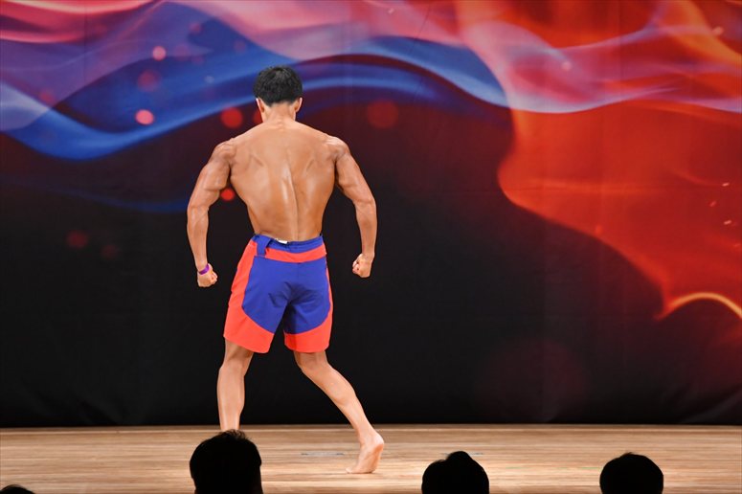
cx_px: 371
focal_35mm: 255
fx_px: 5253
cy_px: 247
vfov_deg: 5.4
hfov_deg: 8.1
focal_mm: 170
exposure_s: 1/400
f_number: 5.6
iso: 3200
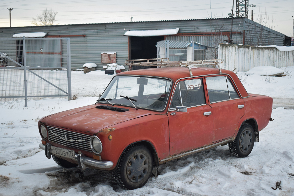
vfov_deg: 28.9
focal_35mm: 46
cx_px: 147
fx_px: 380
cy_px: 98
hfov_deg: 42.3
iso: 800
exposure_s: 1/1000
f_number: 7.1
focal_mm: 31
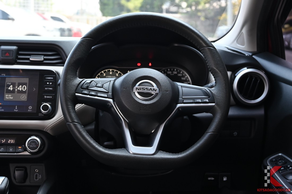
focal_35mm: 55
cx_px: 146
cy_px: 97
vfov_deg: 24.6
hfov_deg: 36.3
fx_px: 446
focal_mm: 37
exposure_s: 1/60
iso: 400
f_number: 5.6
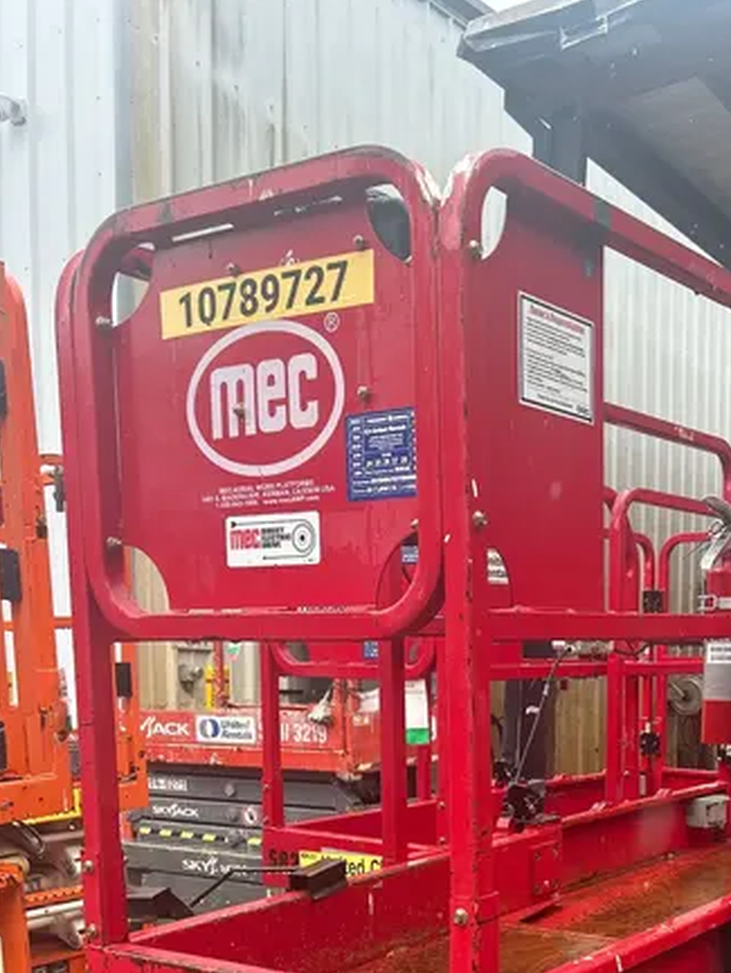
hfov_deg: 32.0
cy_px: 785
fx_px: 1238
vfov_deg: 41.0
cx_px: 587
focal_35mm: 44
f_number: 1.5
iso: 50
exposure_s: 1/299
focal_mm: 5.7
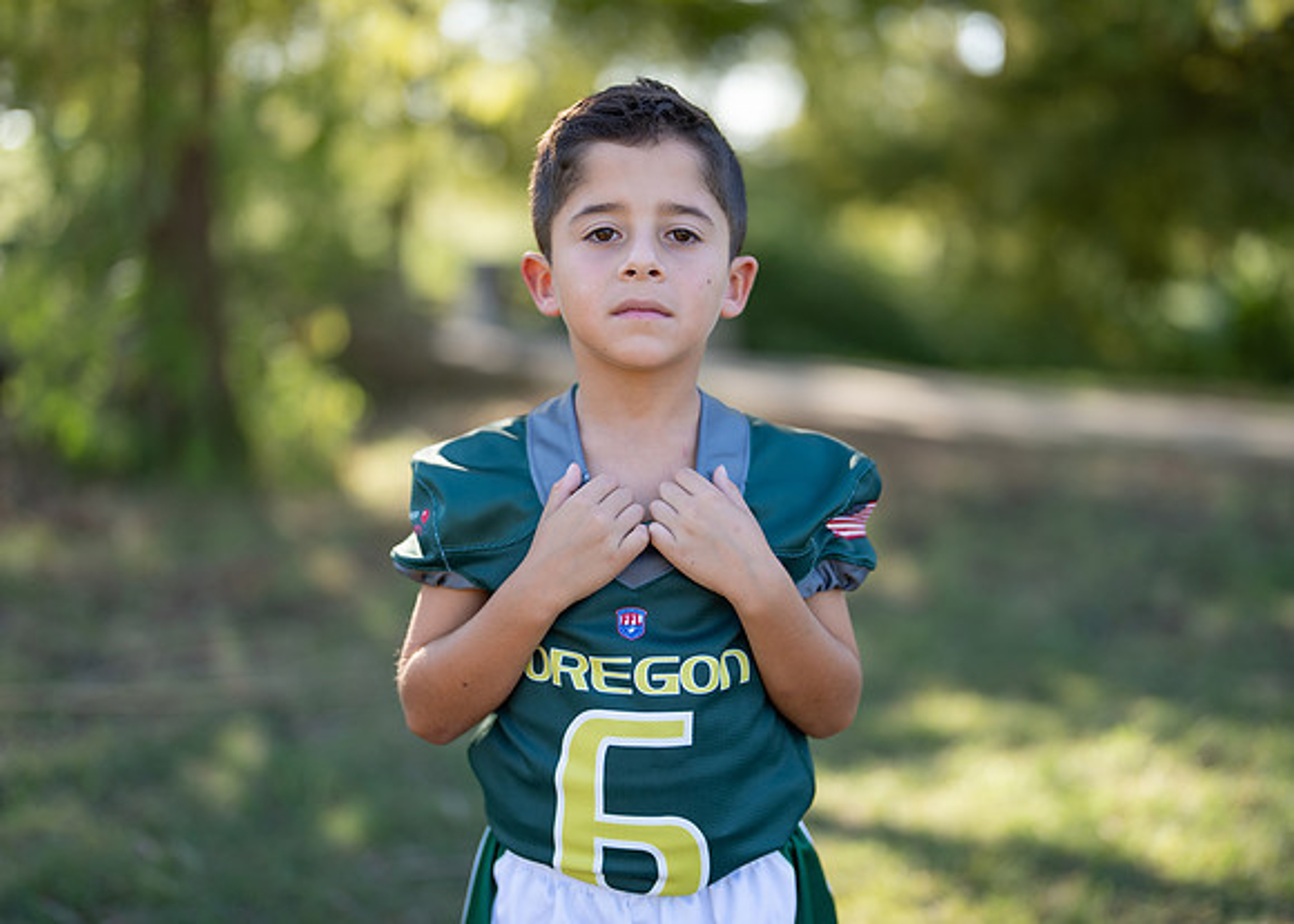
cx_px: 647
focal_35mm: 52
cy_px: 462
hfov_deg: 37.2
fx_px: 1925
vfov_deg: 27.0
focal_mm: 50
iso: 100
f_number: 1.2
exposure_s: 1/1250
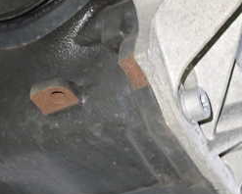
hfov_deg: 26.7
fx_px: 509
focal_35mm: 71
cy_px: 138
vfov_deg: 21.4
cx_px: 121
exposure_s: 1/20
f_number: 2.3
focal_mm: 5.4
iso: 800
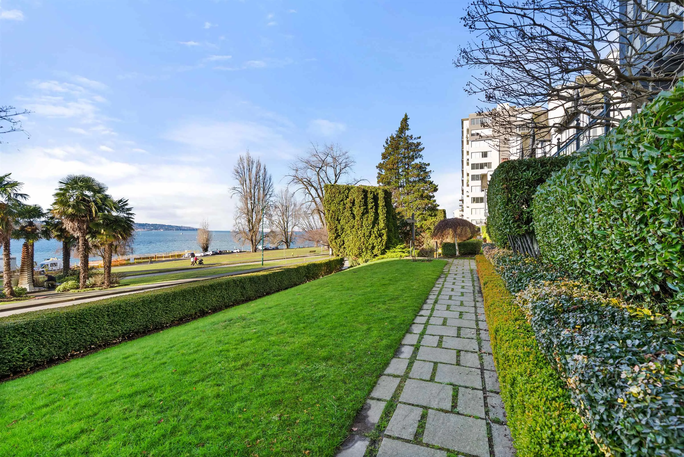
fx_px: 304
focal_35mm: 16
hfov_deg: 96.7
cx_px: 342
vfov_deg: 73.8
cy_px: 228
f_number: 6.3
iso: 40
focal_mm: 16
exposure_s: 1/25
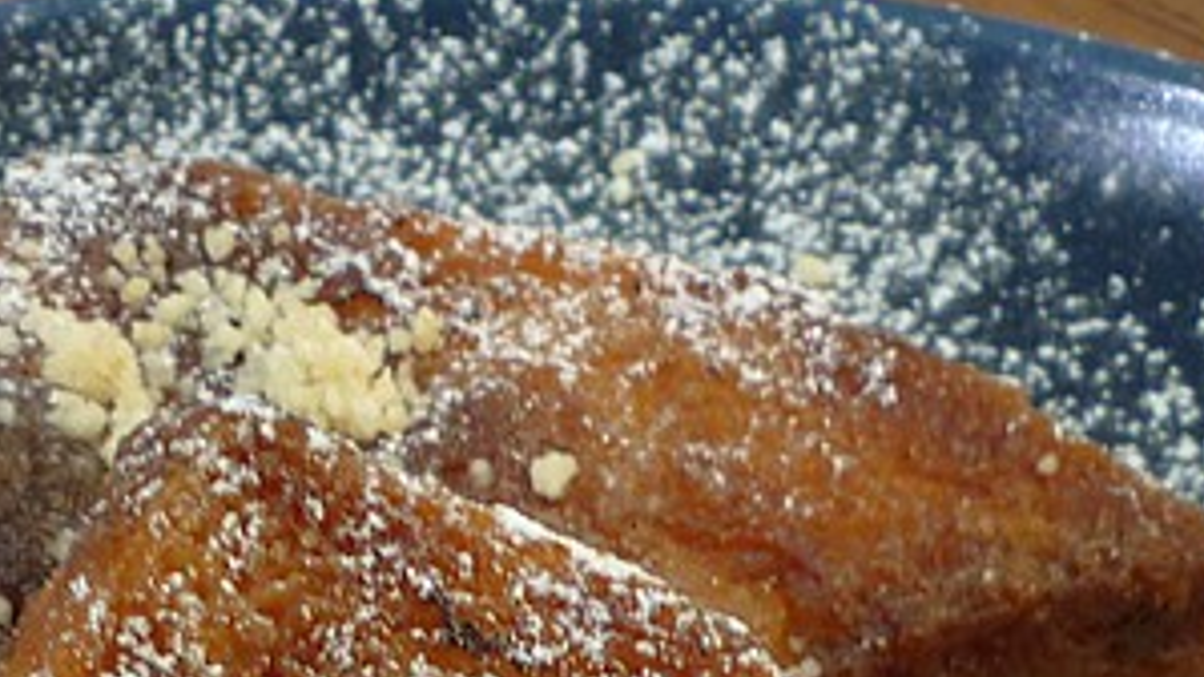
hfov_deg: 17.4
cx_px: 427
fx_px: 3926
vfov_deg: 9.0
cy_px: 1527
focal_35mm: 123
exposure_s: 1/15
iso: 80
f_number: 2.8
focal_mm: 5.5
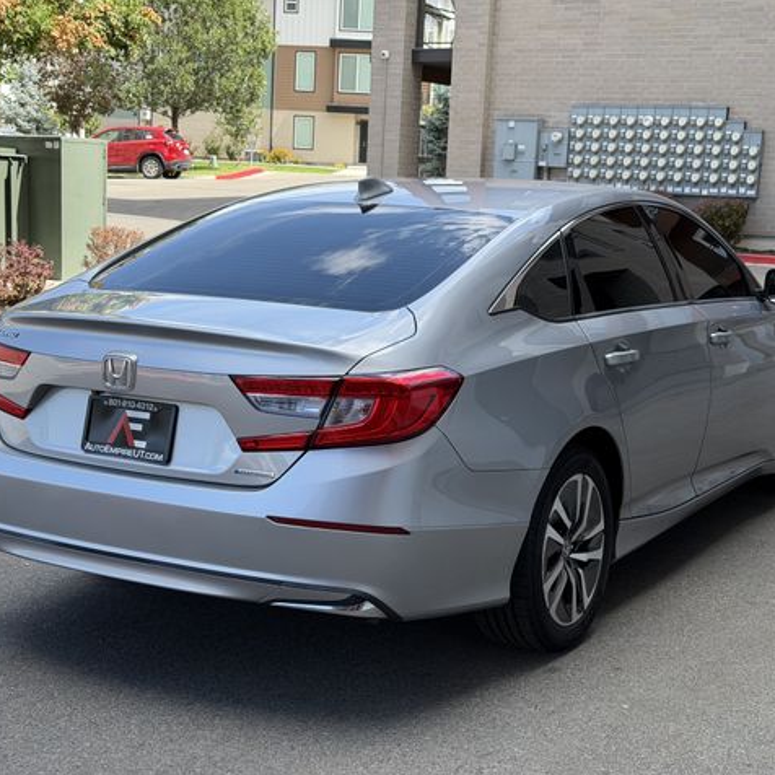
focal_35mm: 57
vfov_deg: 30.0
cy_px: 388
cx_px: 397
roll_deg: -2.7
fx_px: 1444
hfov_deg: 30.0
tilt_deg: -8.2
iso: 64
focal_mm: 6.76
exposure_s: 1/1055
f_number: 1.78
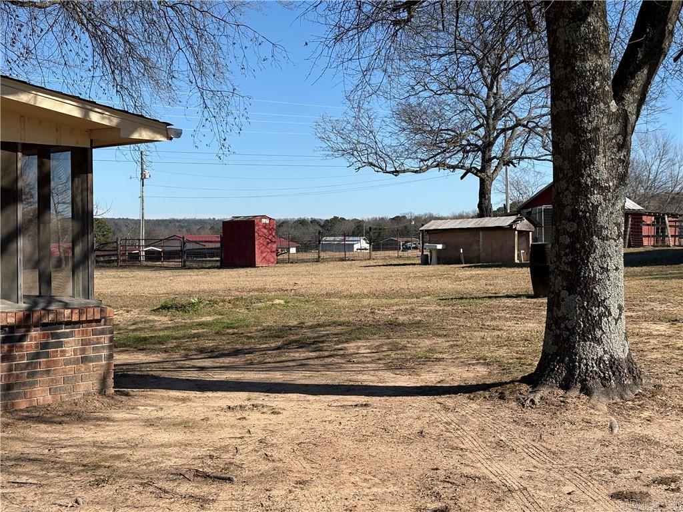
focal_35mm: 52
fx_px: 1026
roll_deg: +0.0
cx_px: 342
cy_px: 256
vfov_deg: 28.0
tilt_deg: -1.1
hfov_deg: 36.8
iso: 32
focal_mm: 5.96
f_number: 1.6
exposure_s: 1/2994
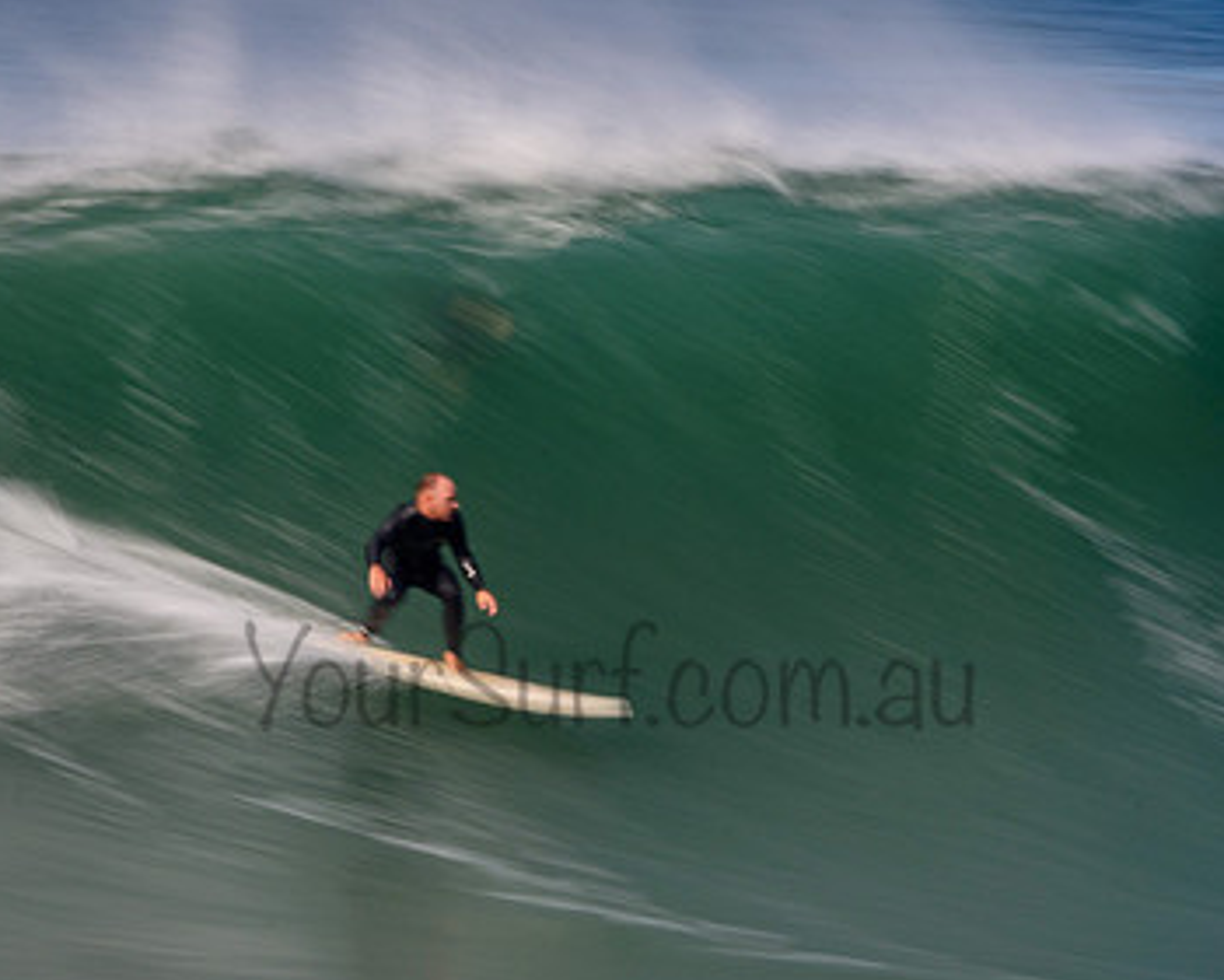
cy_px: 646
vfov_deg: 1.7
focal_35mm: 934
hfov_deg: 2.1
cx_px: 605
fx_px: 33835
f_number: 18
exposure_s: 1/20
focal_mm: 400
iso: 100
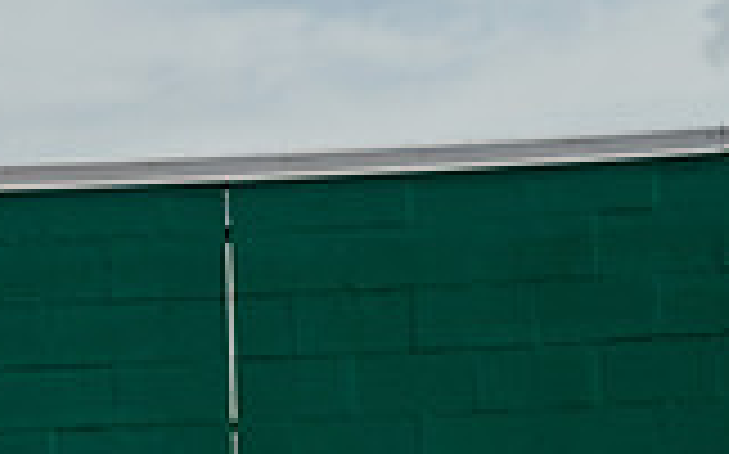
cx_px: 248
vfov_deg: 7.4
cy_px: 1007
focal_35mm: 167
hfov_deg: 12.5
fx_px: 3316
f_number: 5.6
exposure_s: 1/640
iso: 100
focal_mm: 59
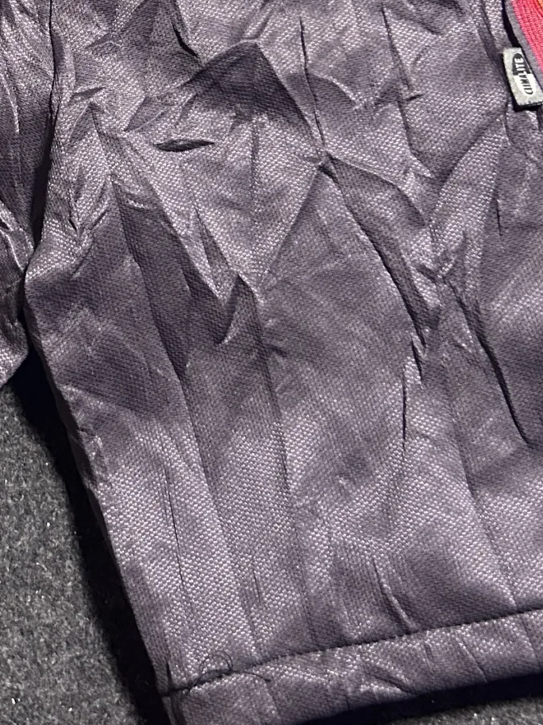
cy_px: 9
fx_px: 1527
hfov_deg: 19.8
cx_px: 65
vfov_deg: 25.4
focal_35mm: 73
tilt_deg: -63.5
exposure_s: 1/50
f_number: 1.5
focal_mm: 5.7
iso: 400
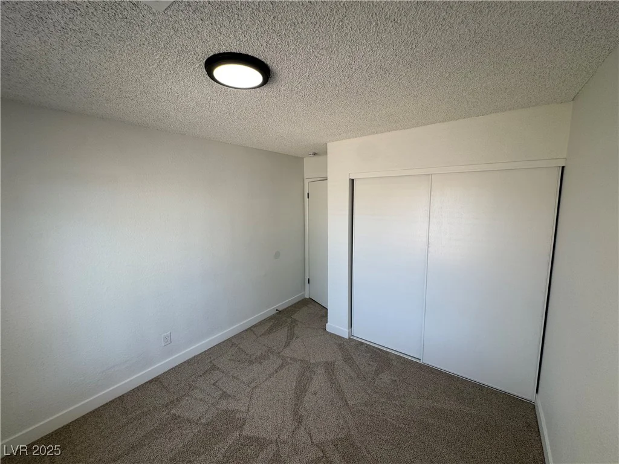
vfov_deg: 85.7
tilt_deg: -7.8
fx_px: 250
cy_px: 232
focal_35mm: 14
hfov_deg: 102.1
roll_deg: -0.2
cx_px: 310
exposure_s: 1/120
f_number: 2.2
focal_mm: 2.22
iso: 64
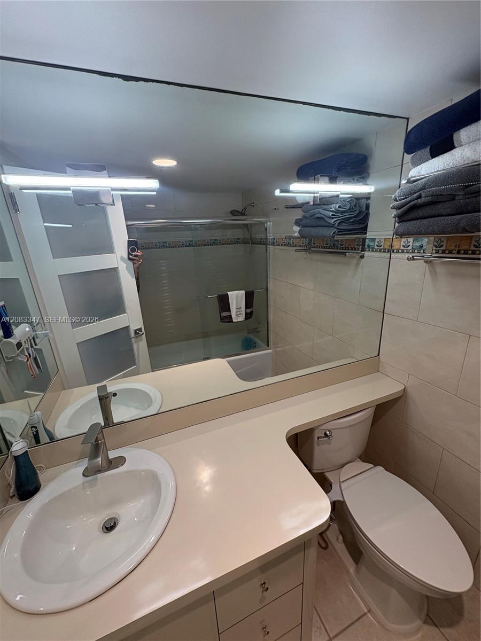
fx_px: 259
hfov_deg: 85.7
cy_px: 320
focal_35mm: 14
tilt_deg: -16.3
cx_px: 240
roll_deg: +3.1
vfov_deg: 102.1
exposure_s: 1/120
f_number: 2.2
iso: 160
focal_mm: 2.22
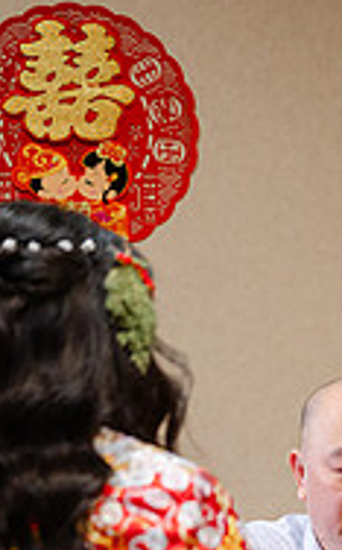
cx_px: 357
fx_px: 1825
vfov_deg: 16.5
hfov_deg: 10.6
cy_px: 644
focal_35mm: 122
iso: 640
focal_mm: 50
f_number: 1.8
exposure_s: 1/125
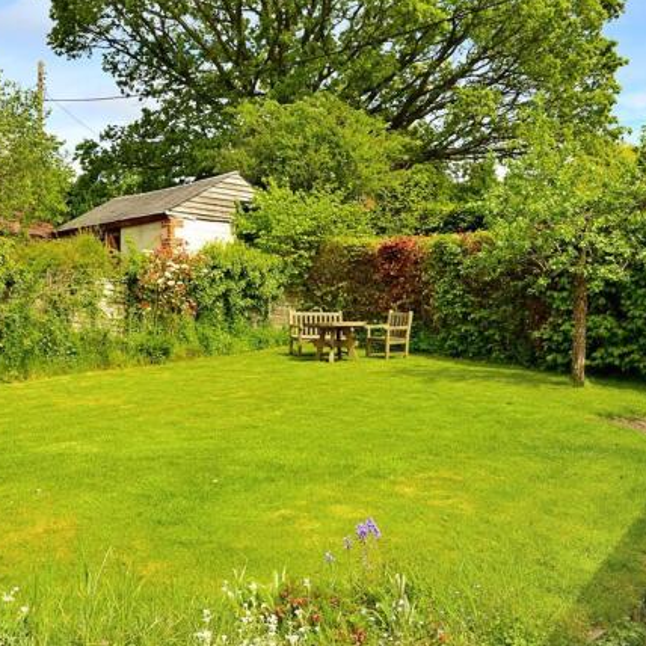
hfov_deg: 42.6
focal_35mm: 39
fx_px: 823
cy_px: 321
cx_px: 258
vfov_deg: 42.8
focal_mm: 20
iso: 200
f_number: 14
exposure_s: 1/50
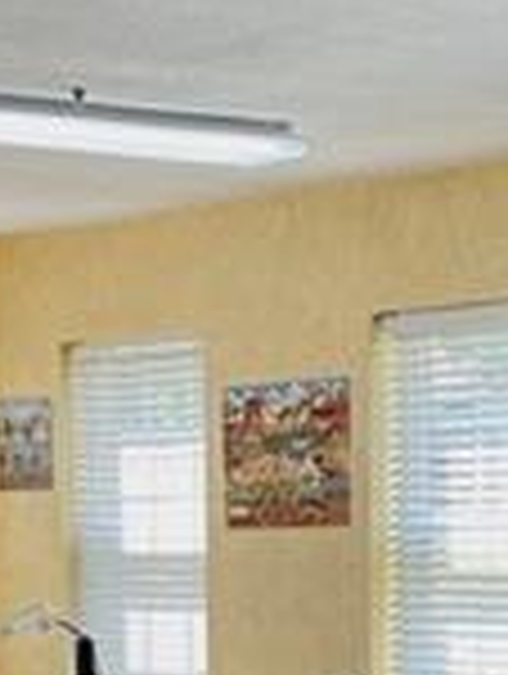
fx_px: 2595
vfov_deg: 14.3
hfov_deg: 11.2
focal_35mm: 133
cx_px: 229
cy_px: 850
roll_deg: +0.5
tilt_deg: -7.8
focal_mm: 5.1
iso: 50
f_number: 1.6
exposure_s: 1/120
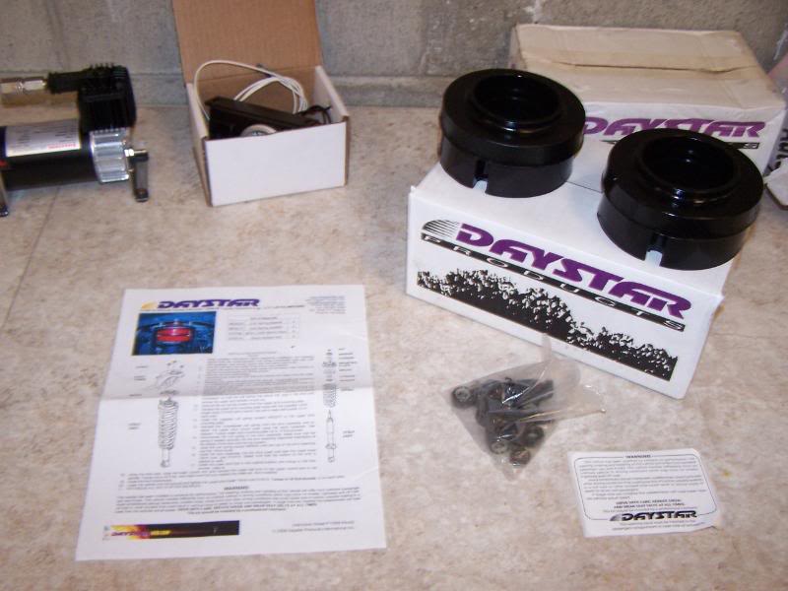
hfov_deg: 49.0
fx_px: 865
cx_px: 394
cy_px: 296
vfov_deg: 37.7
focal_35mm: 38
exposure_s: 1/60
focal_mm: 6.3
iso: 140
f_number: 2.8
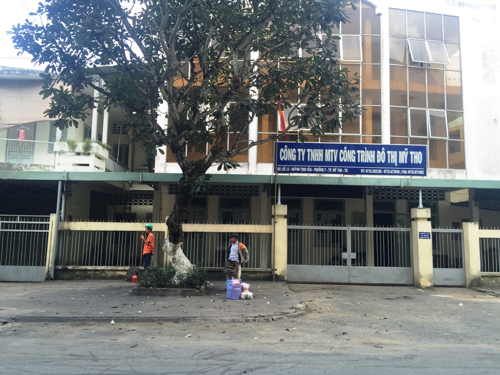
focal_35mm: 29
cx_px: 250
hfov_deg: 61.7
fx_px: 419
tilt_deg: +9.2
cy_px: 188
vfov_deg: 48.2
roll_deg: -2.2
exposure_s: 1/247
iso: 32
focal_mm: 4.15
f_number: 2.2
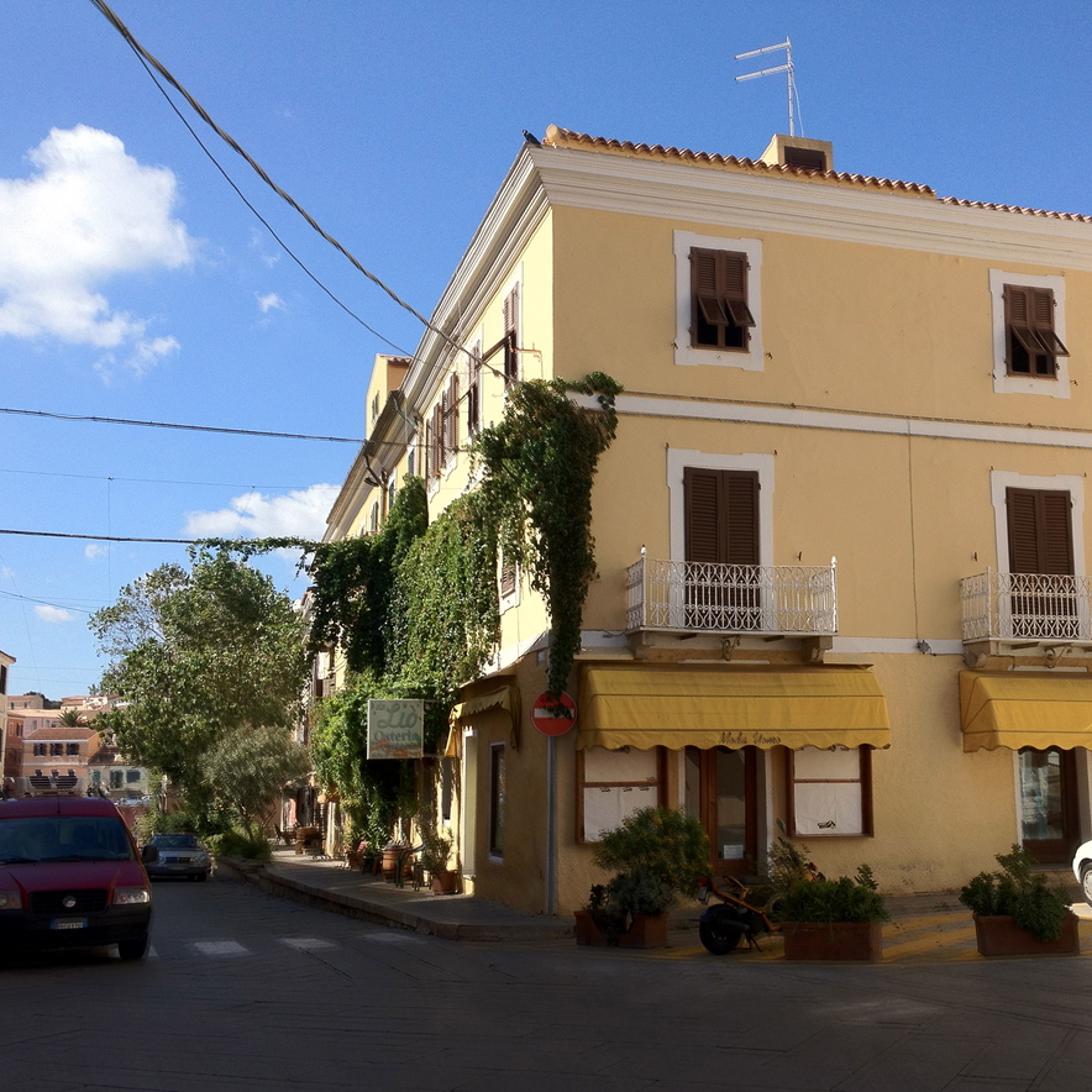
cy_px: 552
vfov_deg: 40.0
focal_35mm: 42
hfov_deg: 39.7
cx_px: 705
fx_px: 1499
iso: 64
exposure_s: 1/1453
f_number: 2.4
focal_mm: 4.28
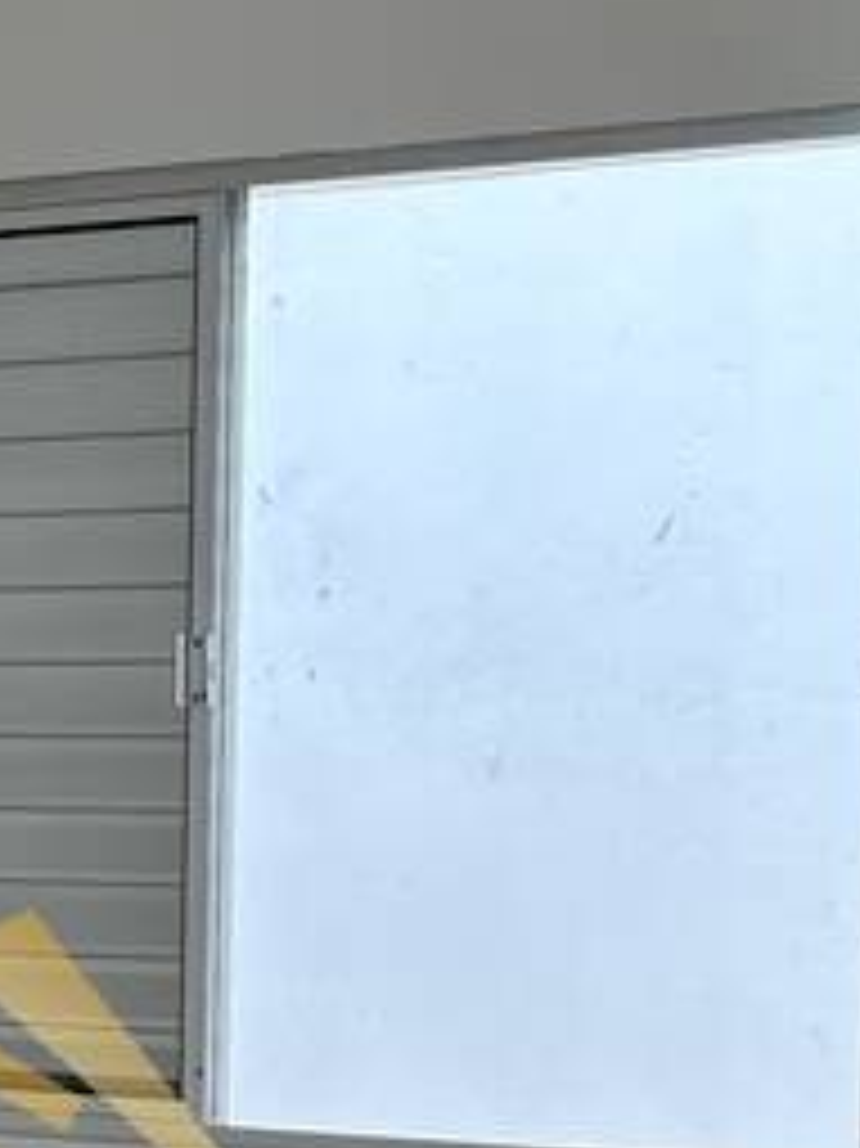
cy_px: 1243
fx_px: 3647
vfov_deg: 17.3
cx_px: -95
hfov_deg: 13.2
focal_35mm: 110
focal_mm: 5.96
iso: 64
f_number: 1.6
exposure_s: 1/250
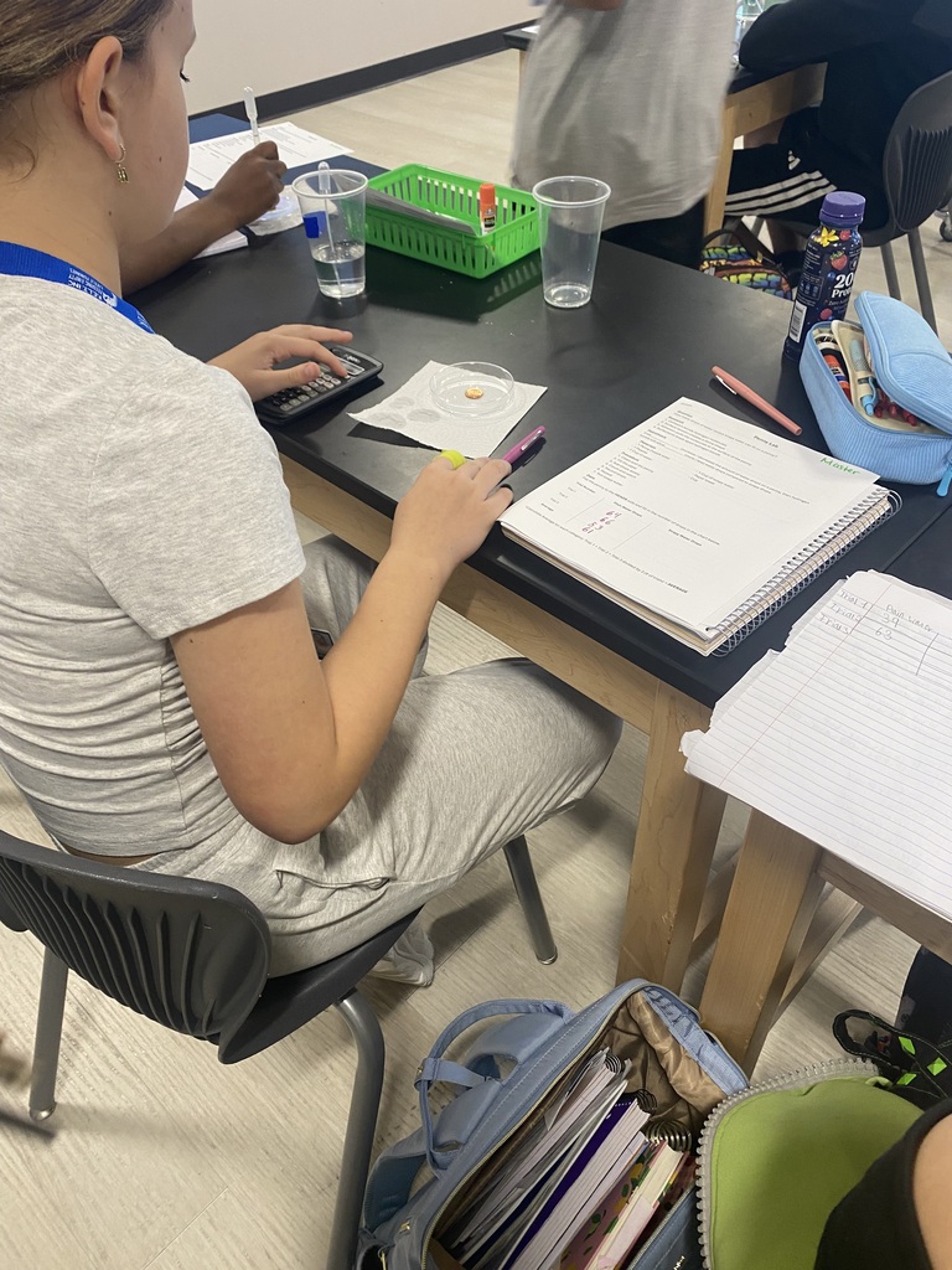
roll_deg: +2.7
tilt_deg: -42.1
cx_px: 476
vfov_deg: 67.3
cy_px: 635
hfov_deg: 53.1
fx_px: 953
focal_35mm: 26
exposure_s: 1/60
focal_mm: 4.25
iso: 80
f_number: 1.8
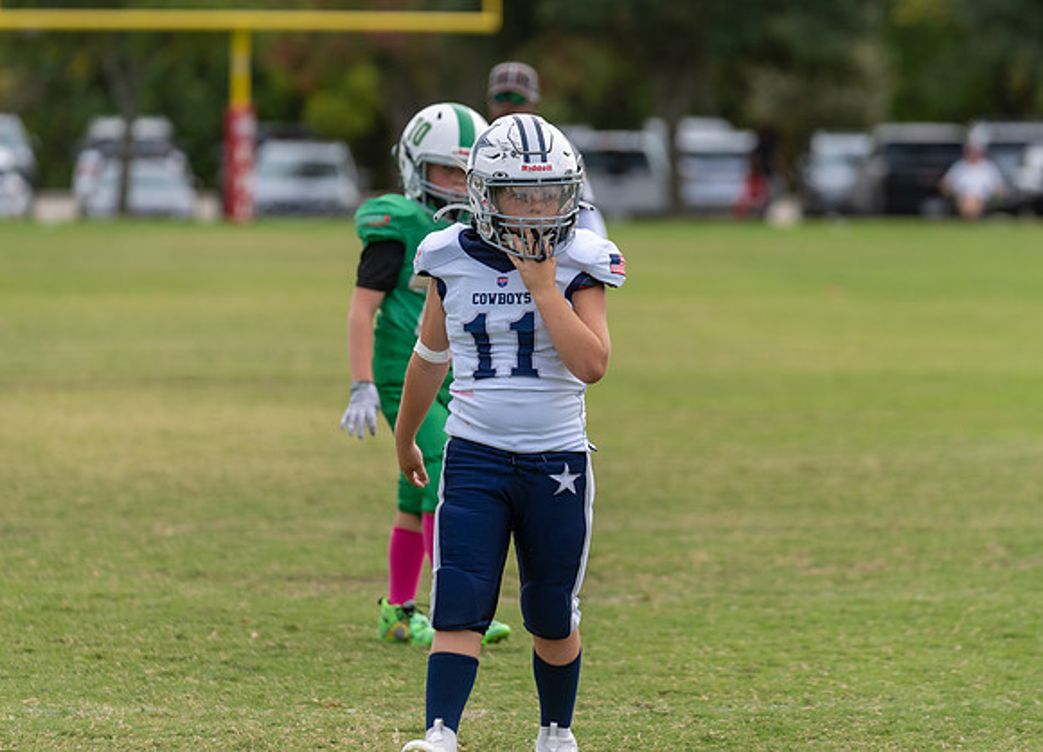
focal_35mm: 256
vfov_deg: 5.7
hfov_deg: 7.9
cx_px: 492
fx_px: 7599
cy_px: 314
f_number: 3.5
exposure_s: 1/1250
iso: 250
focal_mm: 200
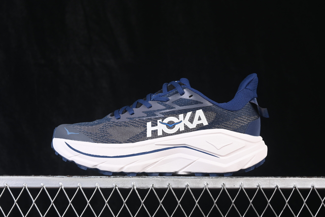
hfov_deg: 27.0
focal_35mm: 75
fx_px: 677
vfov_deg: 18.2
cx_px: 162
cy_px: 108
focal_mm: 50
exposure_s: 1/60
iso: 160
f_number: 6.3
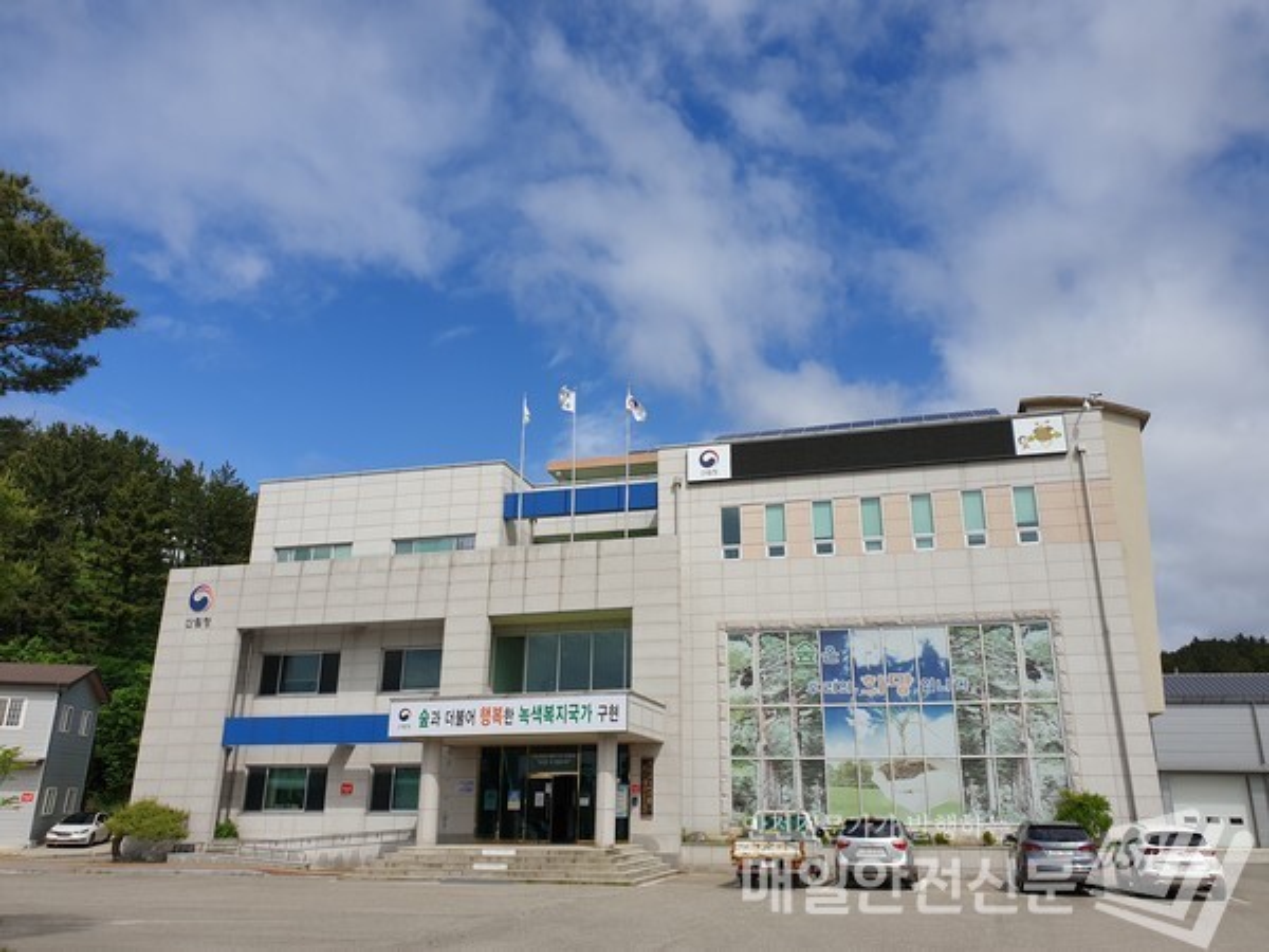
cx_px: 634
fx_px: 953
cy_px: 476
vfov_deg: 53.1
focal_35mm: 26
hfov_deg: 67.3
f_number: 2.4
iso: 50
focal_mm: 4.3
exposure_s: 1/2924
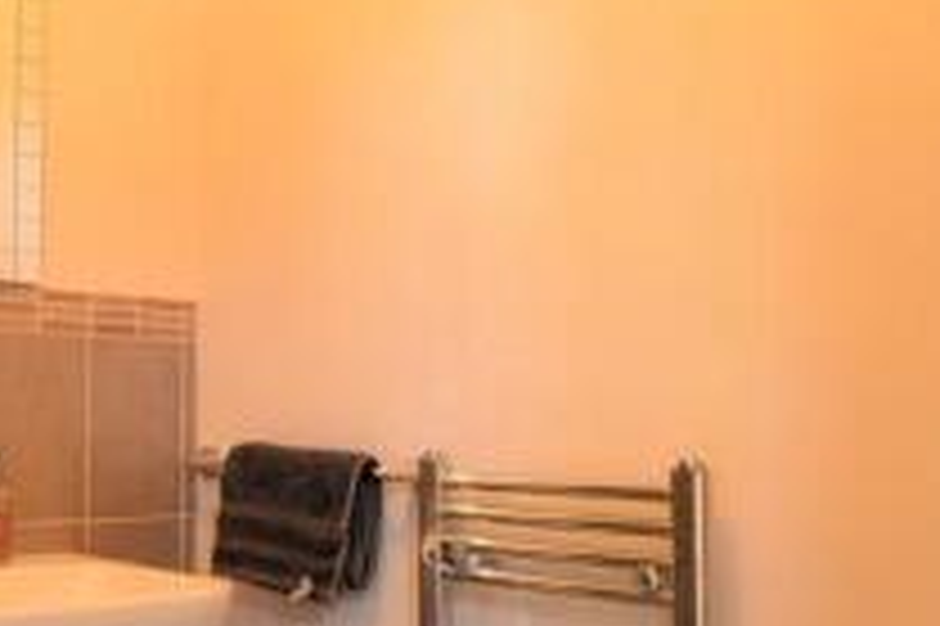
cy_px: 342
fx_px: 1226
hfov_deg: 37.9
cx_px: 27
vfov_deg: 28.6
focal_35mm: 47
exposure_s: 1/2.5
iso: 400
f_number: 8
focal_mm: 10
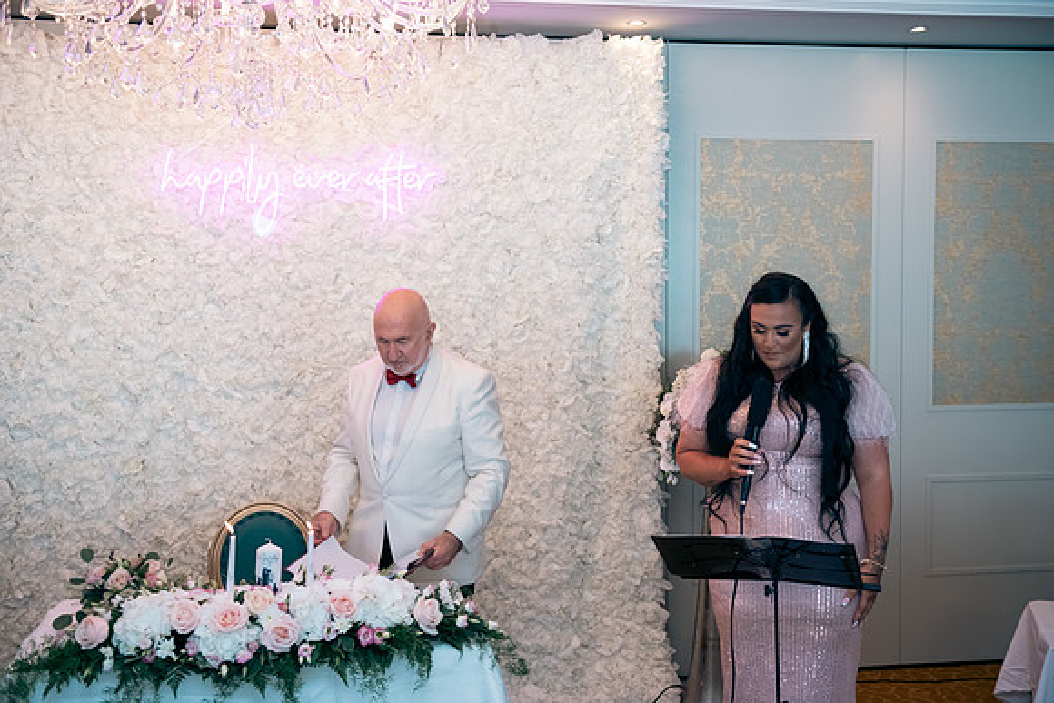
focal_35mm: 40
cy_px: 352
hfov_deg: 48.4
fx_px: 1171
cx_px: 527
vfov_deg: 33.4
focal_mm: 40
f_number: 3.5
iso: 640
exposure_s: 1/160
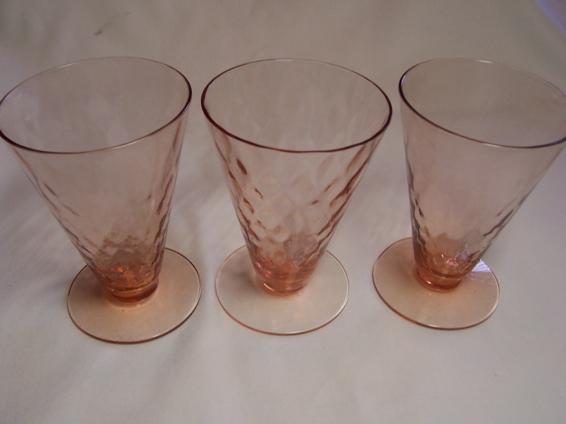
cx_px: 283
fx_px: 605
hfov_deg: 50.1
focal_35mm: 37
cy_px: 212
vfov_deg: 38.7
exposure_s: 1/60
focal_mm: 5.6
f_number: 2.8
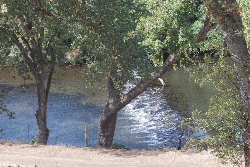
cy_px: 81
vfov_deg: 10.8
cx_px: 143
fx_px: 888
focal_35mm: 128
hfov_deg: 16.0
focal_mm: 55
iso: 200
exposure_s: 1/125
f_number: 5.6
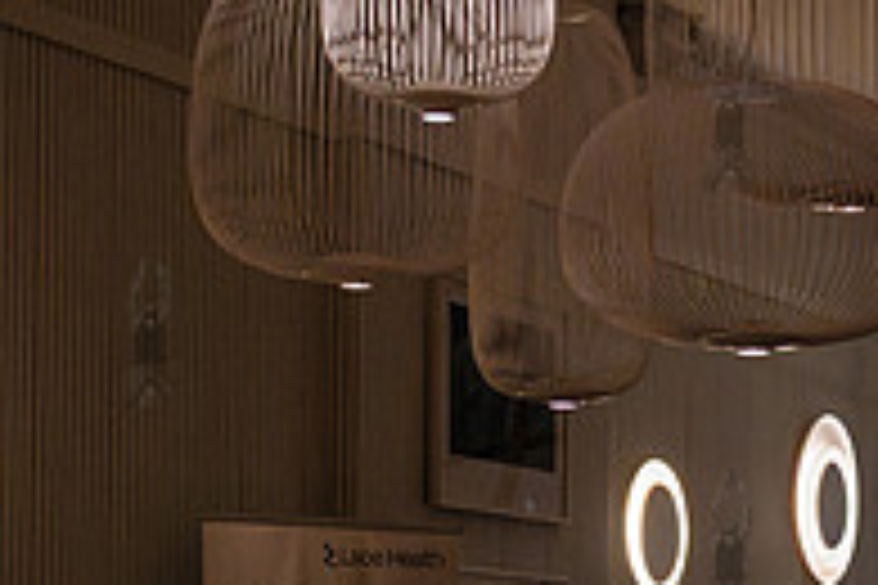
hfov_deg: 19.2
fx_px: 2561
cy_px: 544
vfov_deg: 12.9
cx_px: 725
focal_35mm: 105
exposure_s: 1/250
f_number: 2.8
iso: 12800
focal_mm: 35
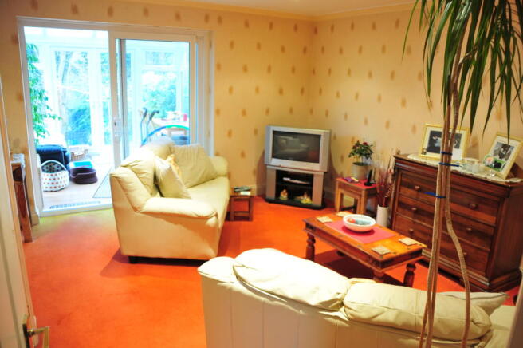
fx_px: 392
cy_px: 174
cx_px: 262
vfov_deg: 47.8
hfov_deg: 67.4
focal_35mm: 27
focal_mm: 18
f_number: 3.5
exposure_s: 1/6
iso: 200
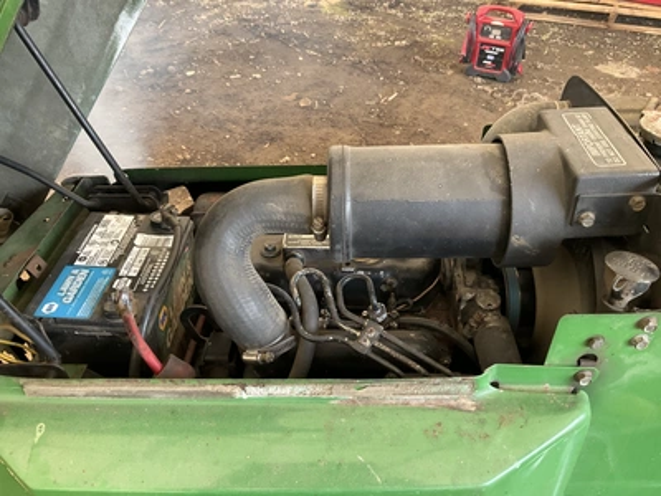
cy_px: 248
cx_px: 330
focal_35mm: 29
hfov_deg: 61.7
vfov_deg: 48.2
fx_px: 554
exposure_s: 1/71
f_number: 1.8
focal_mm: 3
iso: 64
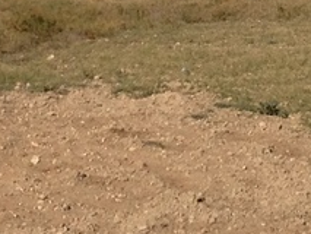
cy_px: -104
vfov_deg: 5.6
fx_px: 2364
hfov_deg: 7.4
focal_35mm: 263
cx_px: 454
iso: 50
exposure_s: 1/2762
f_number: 2.4
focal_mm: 4.28
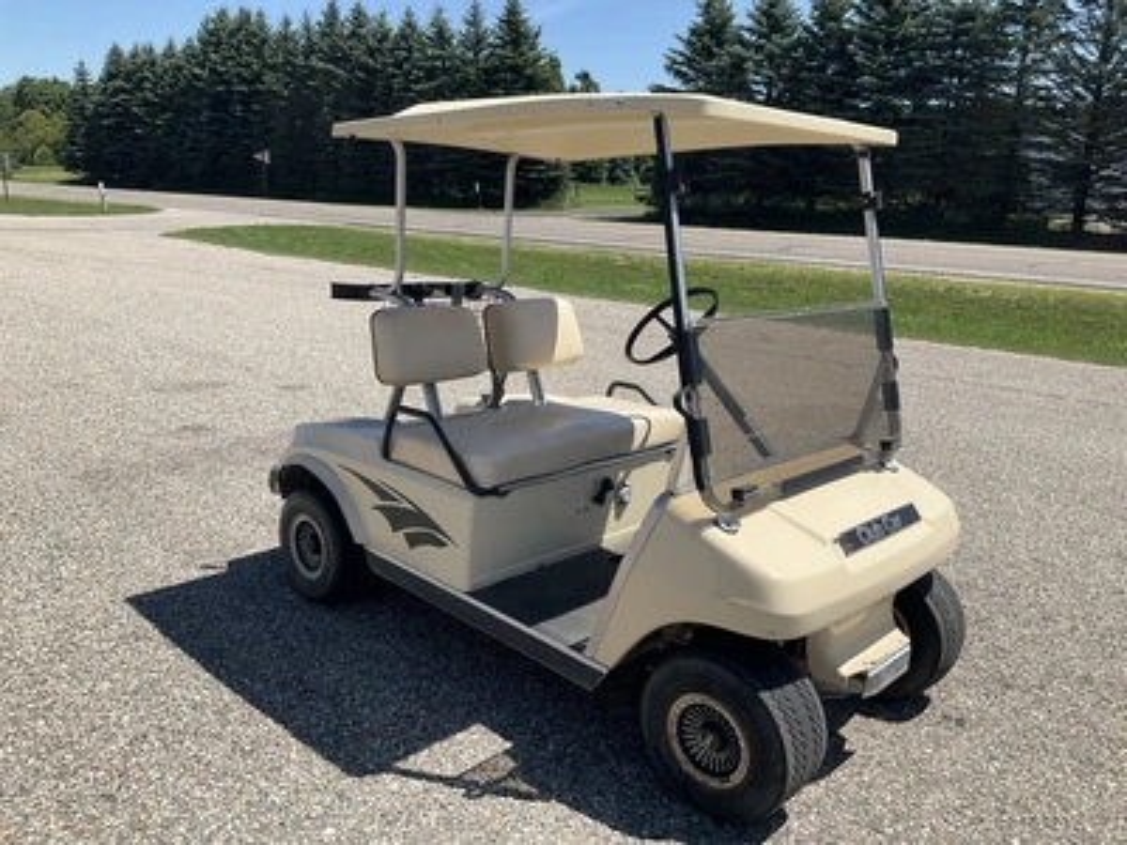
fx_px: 944
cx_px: 564
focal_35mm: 29
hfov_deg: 61.7
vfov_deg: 48.2
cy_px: 422
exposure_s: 1/1786
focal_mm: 3
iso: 25
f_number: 1.8
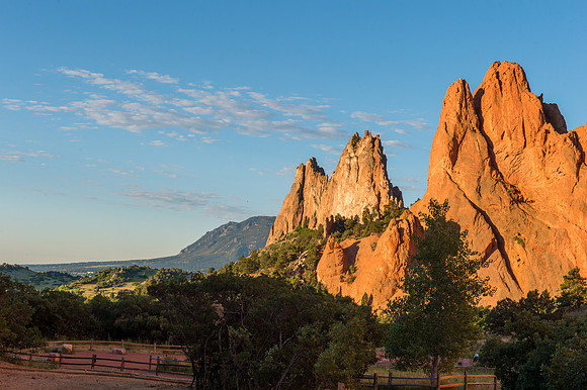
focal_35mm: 58
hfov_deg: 34.5
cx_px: 294
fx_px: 945
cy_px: 195
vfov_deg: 23.4
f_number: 11
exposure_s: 1/400
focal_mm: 58
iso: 450
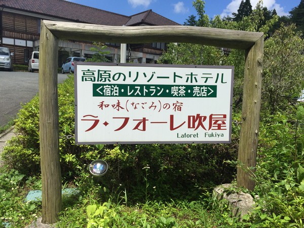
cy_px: 114
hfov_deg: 61.7
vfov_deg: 48.2
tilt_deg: -7.4
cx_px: 152
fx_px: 255
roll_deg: -3.7
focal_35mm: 29
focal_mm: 4.15
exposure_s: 1/3300
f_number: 2.2
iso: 32
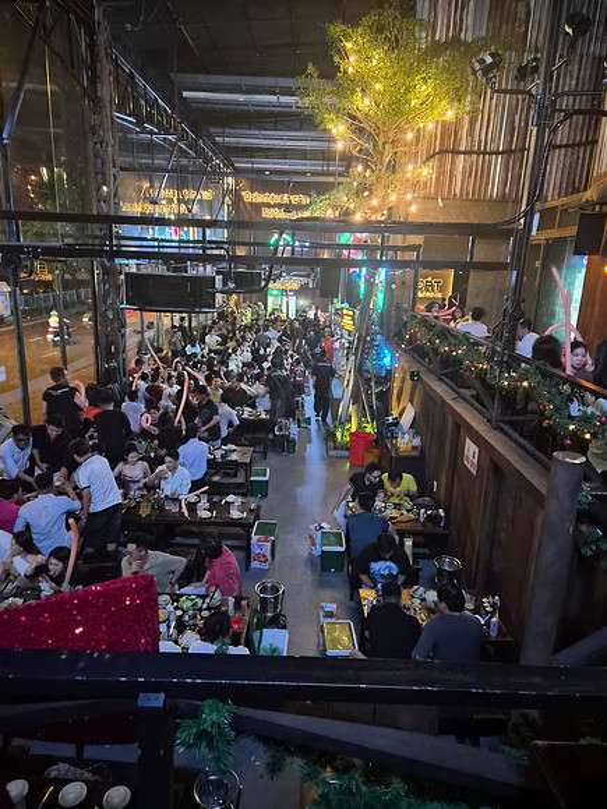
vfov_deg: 73.9
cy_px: 404
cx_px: 304
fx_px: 538
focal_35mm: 23
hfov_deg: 58.9
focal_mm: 5.4
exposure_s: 1/50
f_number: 1.8
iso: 2000
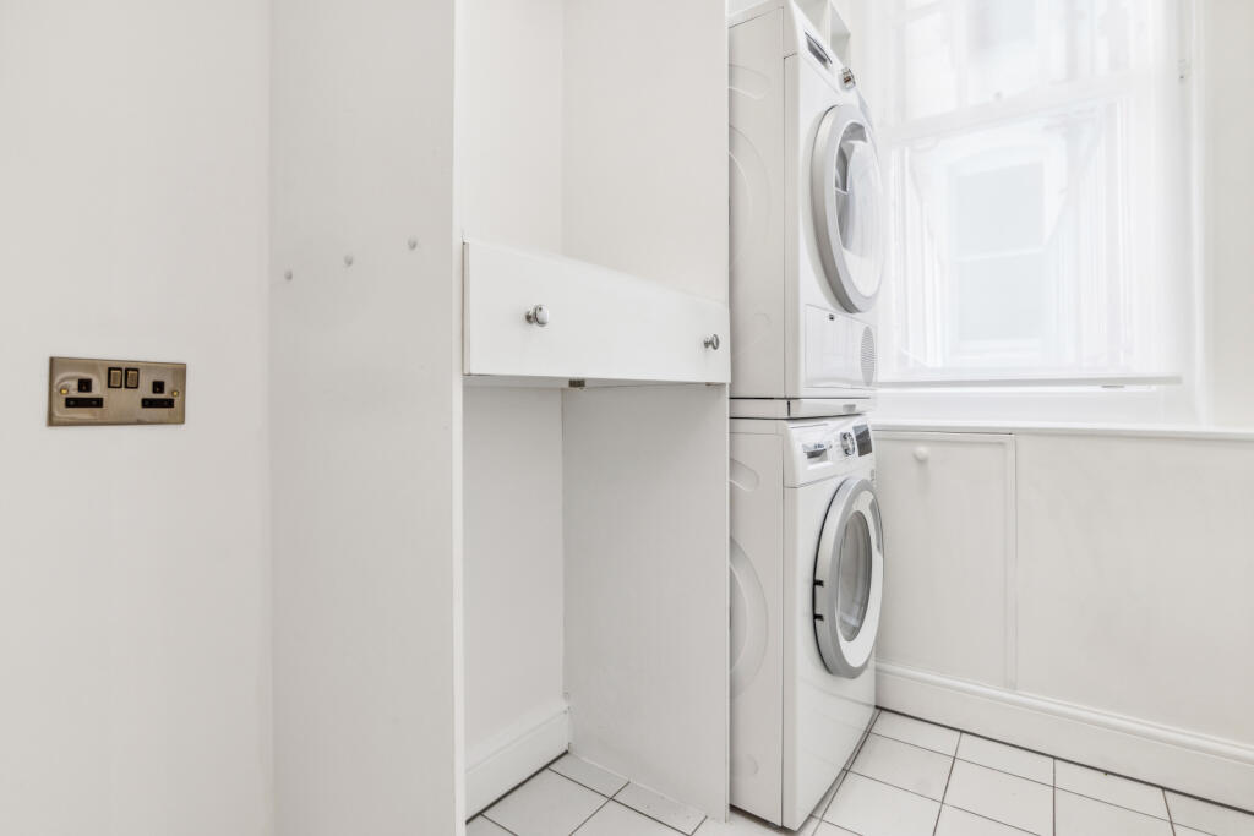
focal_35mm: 16
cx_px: 627
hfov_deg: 96.7
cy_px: 418
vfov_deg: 73.8
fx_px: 557
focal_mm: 16
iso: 400
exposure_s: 1/8
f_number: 11
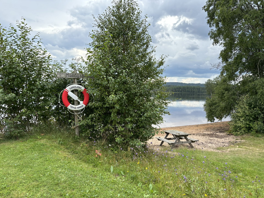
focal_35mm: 26
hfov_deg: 67.3
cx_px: 132
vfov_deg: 53.1
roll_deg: -1.9
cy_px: 99
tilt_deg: -3.0
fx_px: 198
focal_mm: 5.96
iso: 50
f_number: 1.6
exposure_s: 1/865
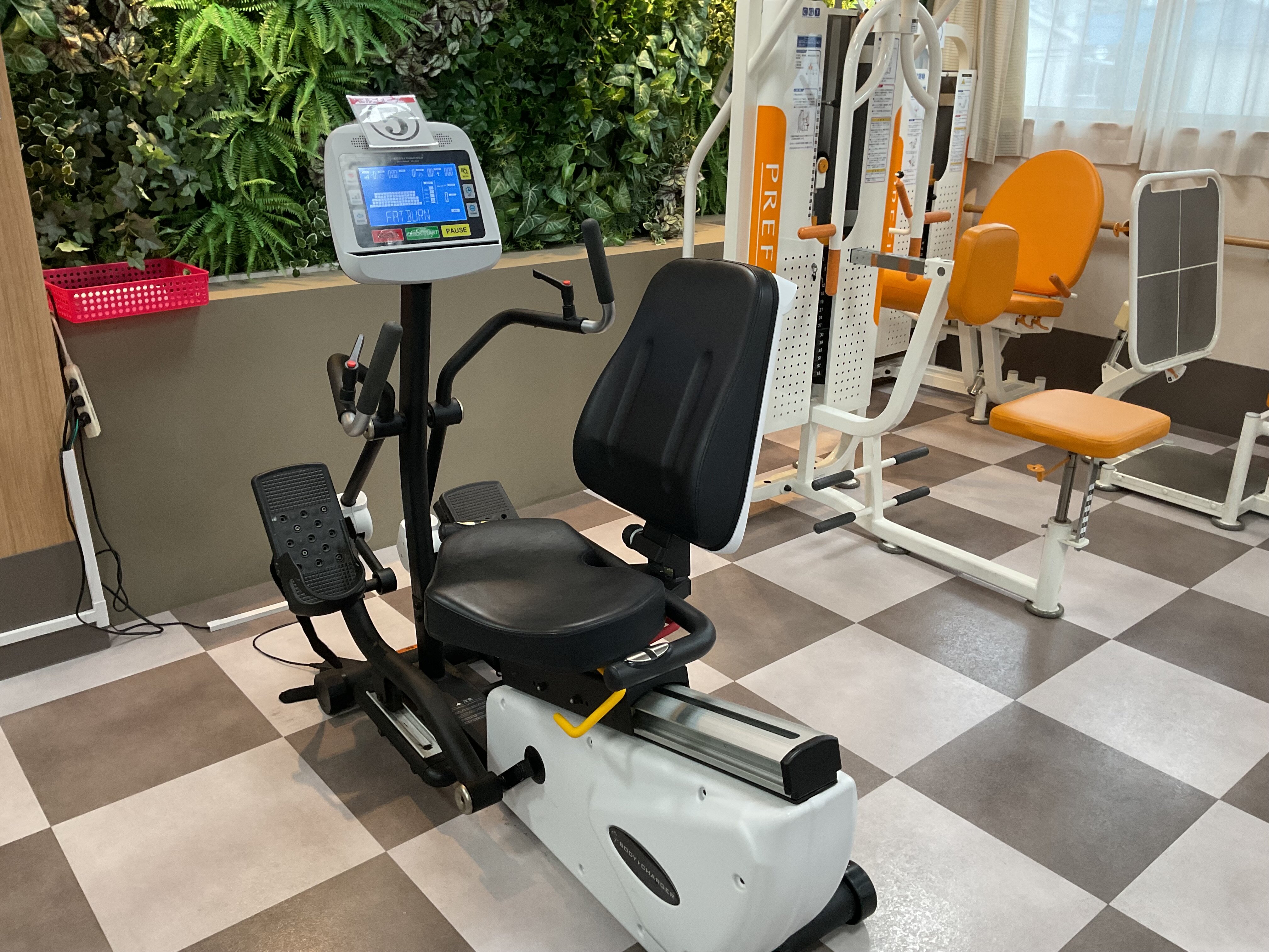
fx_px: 1063
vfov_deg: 48.2
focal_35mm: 29
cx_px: 634
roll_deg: -3.3
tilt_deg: -21.2
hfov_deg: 61.7
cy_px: 476
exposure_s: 1/60
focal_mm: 3
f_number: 1.8
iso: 80
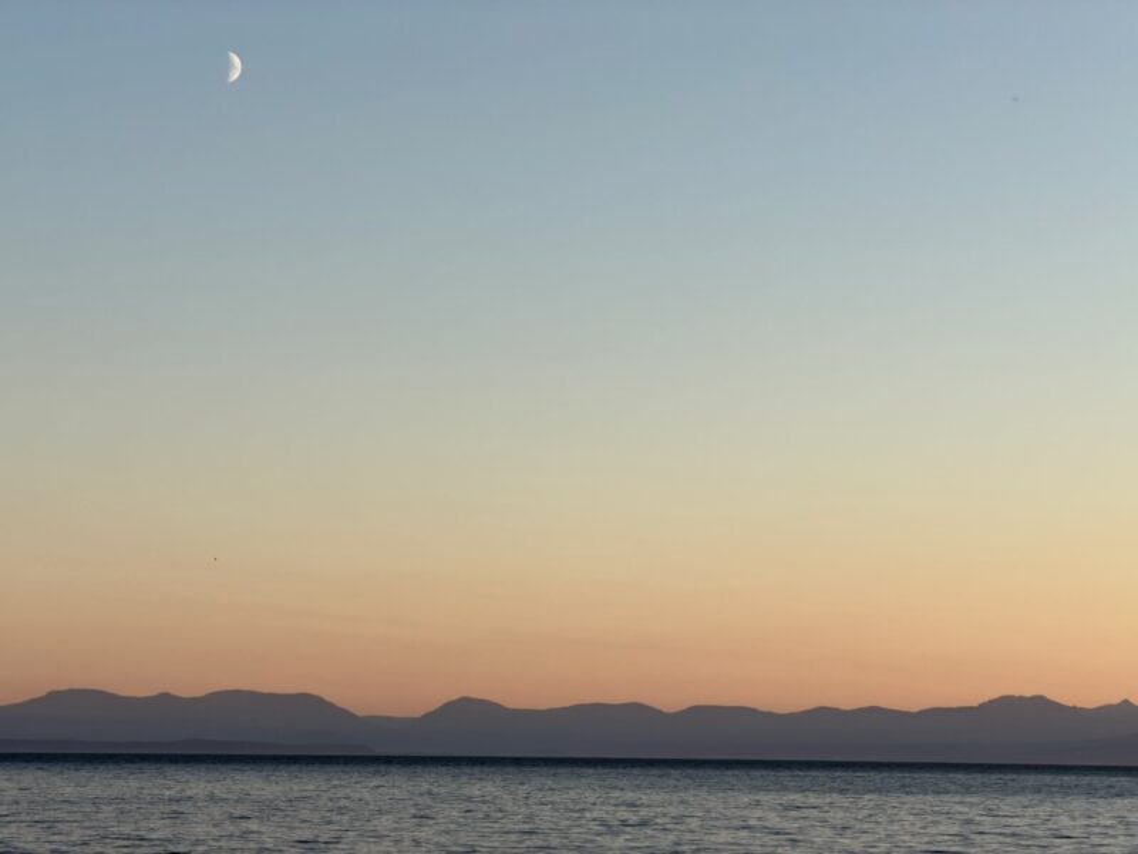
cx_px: 569
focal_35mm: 100
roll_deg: -0.5
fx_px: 3287
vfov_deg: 14.8
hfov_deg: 19.6
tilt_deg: +5.0
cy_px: 427
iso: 50
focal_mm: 16.89
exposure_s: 1/342
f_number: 2.8
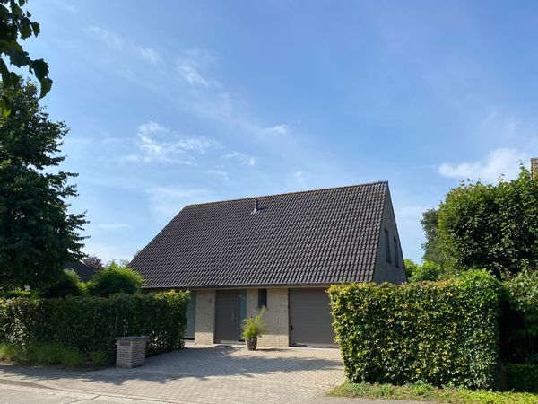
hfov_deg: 67.3
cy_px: 202
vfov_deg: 53.1
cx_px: 269
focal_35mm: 26
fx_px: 404
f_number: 1.8
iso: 32
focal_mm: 4.25
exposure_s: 1/3205
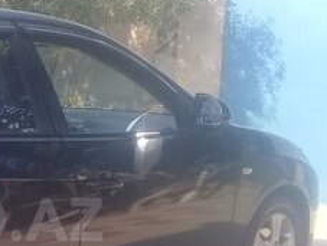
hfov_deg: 20.6
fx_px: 852
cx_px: -45
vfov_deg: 16.3
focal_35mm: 90
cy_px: 219
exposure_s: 1/245
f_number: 2.2
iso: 50
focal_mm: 3.3
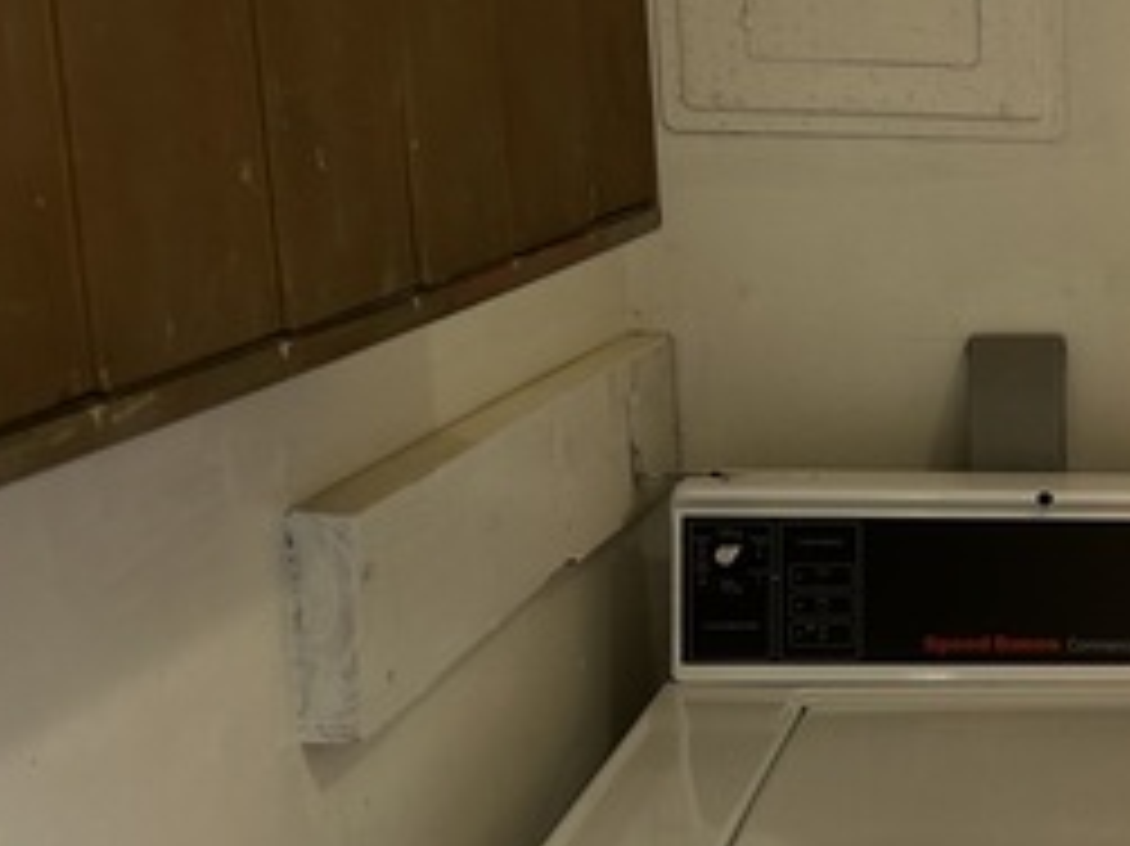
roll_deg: -1.9
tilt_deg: -13.7
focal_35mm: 69
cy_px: 752
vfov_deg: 20.9
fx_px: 2251
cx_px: 1366
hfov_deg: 25.3
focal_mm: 5.7
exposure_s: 1/120
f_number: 1.5
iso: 80
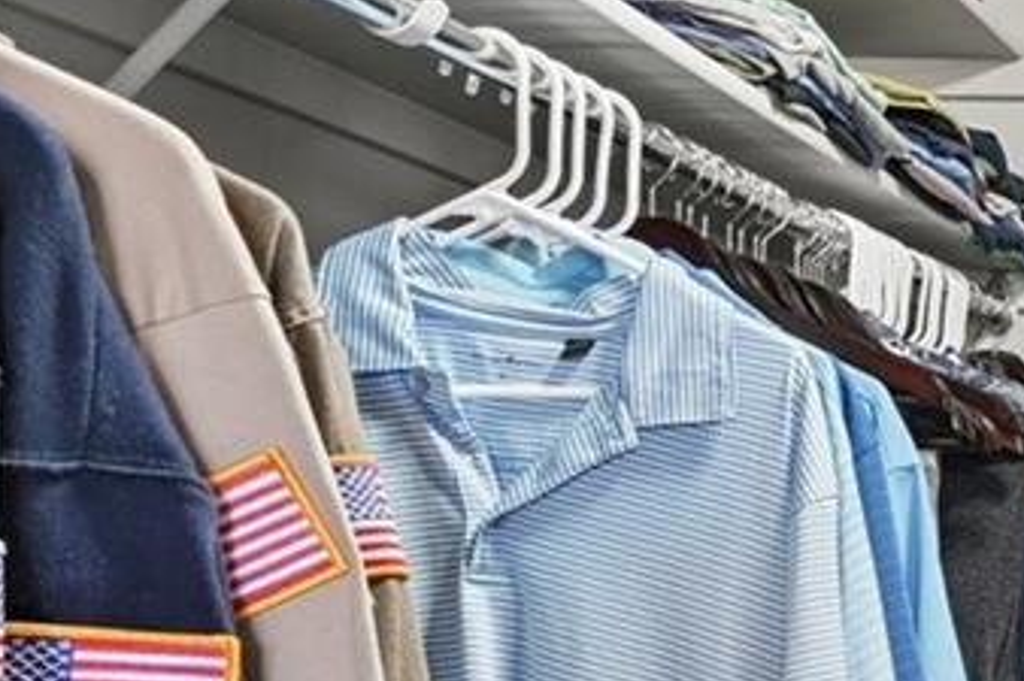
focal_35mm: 73
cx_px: 1591
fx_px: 2086
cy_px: 672
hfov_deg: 22.1
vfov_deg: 18.1
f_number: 10
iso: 400
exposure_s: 1/3.33
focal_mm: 15.5
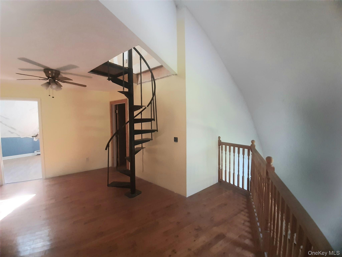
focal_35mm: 13
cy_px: 128
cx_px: 171
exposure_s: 1/24
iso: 320
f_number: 2.2
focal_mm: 1.42
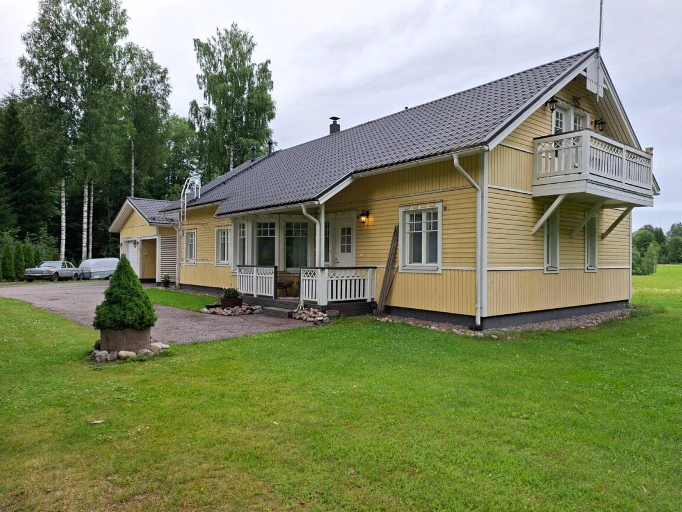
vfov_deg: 58.9
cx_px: 341
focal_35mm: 23
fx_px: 453
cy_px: 256
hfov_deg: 73.9
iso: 50
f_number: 1.8
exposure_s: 1/376
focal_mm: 5.54
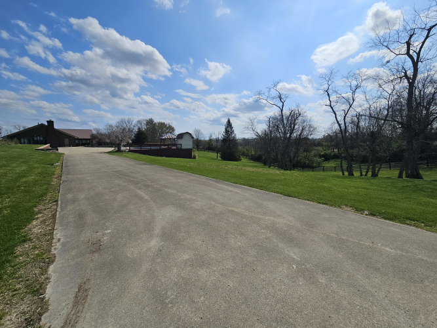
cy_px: 164
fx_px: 164
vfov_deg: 89.9
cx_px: 218
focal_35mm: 13
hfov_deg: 106.2
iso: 50
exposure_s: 1/6444
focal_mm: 2.2
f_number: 2.2
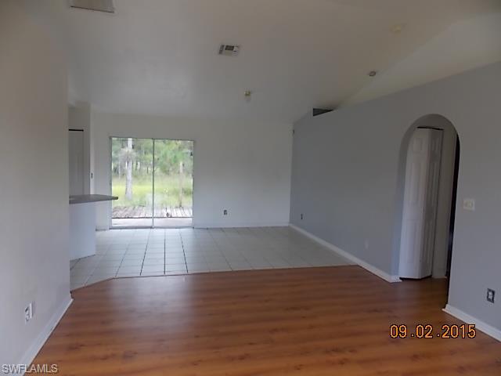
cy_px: 188
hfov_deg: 73.9
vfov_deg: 58.9
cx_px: 250
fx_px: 333
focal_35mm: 23
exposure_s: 1/40
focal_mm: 4
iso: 80
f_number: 3.1
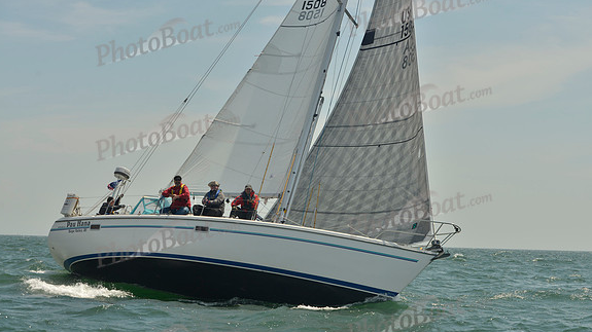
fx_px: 1161
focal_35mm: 74
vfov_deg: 16.3
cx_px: 294
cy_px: 173
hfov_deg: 28.6
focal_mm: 70
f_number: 8
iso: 200
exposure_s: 1/1250
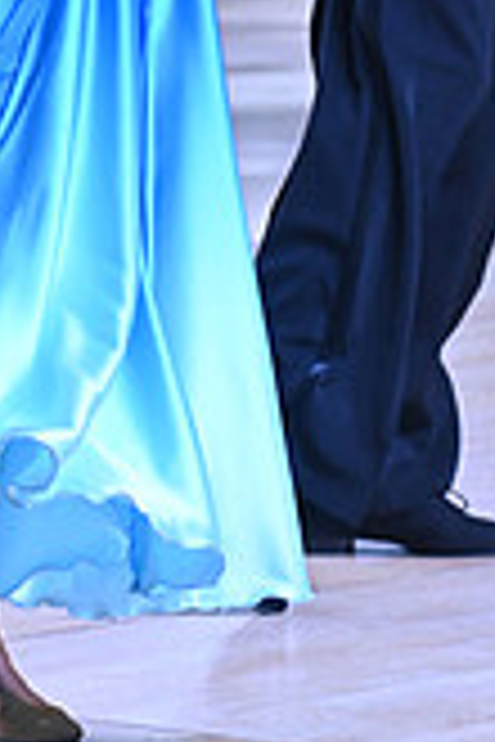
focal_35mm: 359
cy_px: -463
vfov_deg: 5.7
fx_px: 7404
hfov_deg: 3.8
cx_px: 2
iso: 2000
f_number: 5.6
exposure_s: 1/400
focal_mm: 102
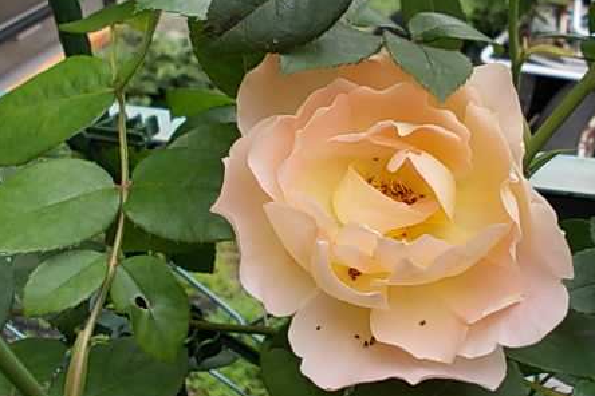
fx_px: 694
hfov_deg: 46.1
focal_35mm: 42
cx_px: 359
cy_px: 181
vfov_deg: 31.9
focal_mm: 4
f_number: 2.7
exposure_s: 1/160
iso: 80
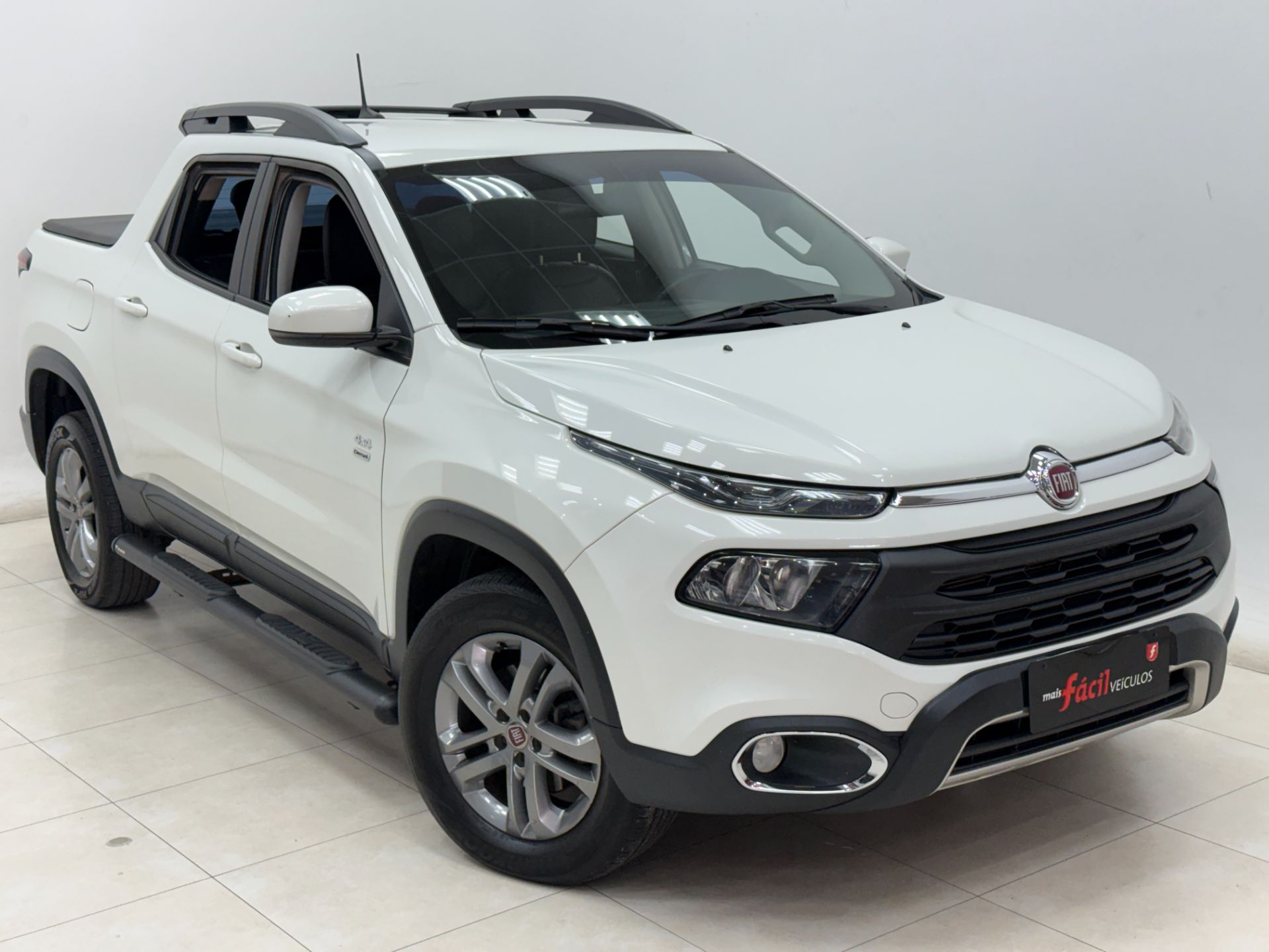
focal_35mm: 48
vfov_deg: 30.3
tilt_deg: -11.7
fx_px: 1760
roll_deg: +1.9
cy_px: 476
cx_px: 634
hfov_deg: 39.7
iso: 200
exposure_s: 1/120
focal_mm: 6.76
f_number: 1.78
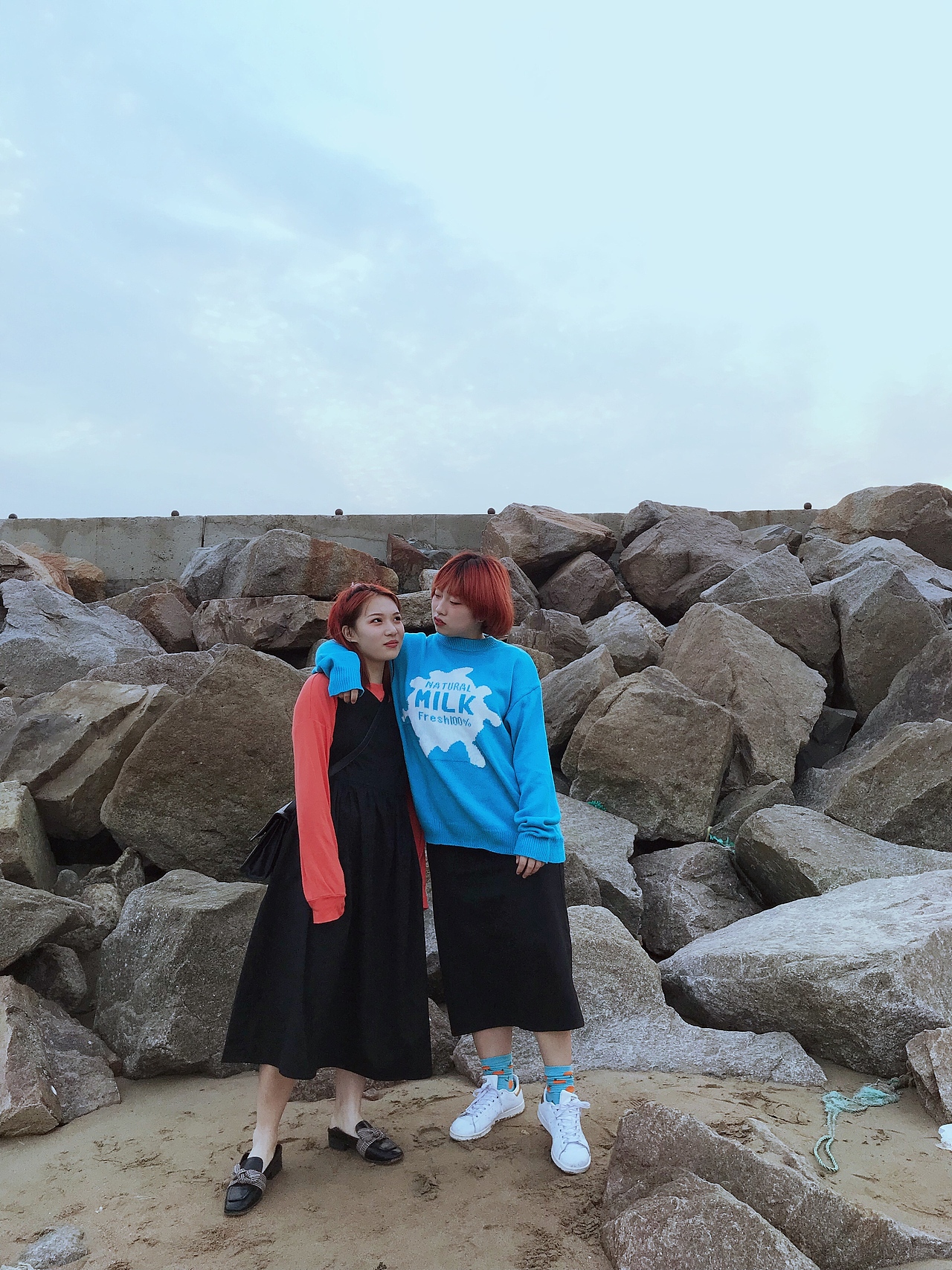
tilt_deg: +6.0
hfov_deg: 49.7
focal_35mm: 28
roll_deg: +0.5
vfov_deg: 63.4
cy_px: 635
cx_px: 476
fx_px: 1027
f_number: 1.8
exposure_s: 1/50
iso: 25
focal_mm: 3.99
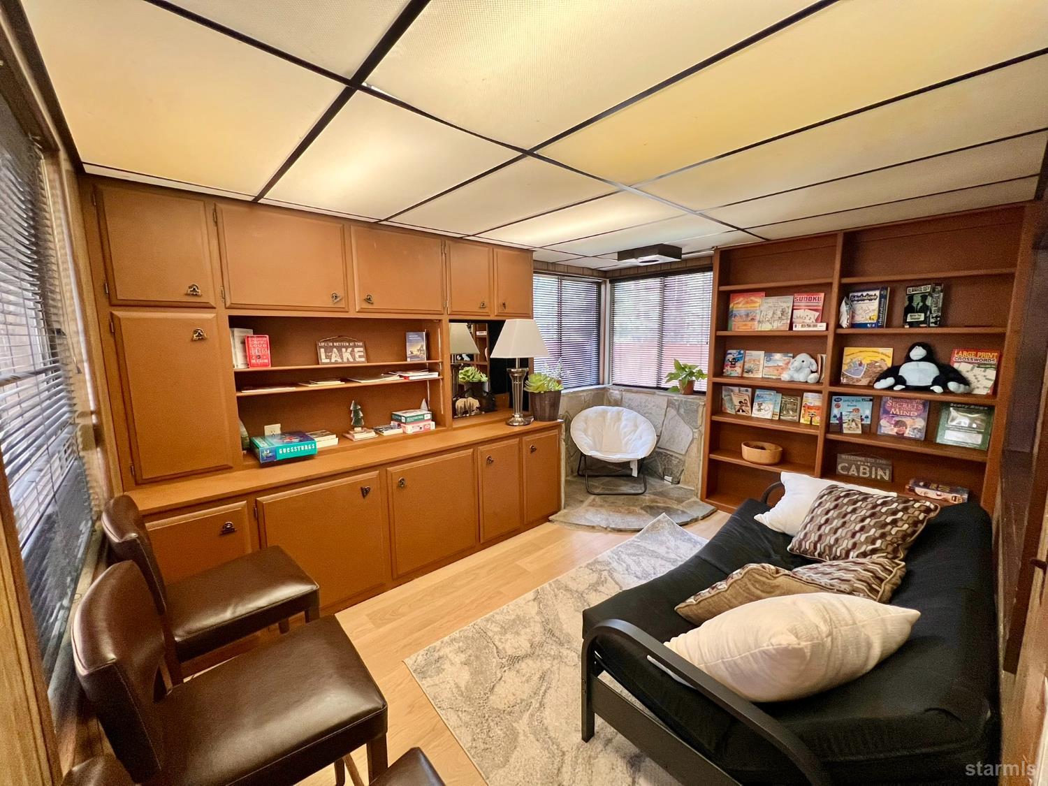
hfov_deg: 106.2
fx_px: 394
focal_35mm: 13
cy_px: 393
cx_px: 524
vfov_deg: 89.9
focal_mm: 1.57
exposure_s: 1/60
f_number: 1.8
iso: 320
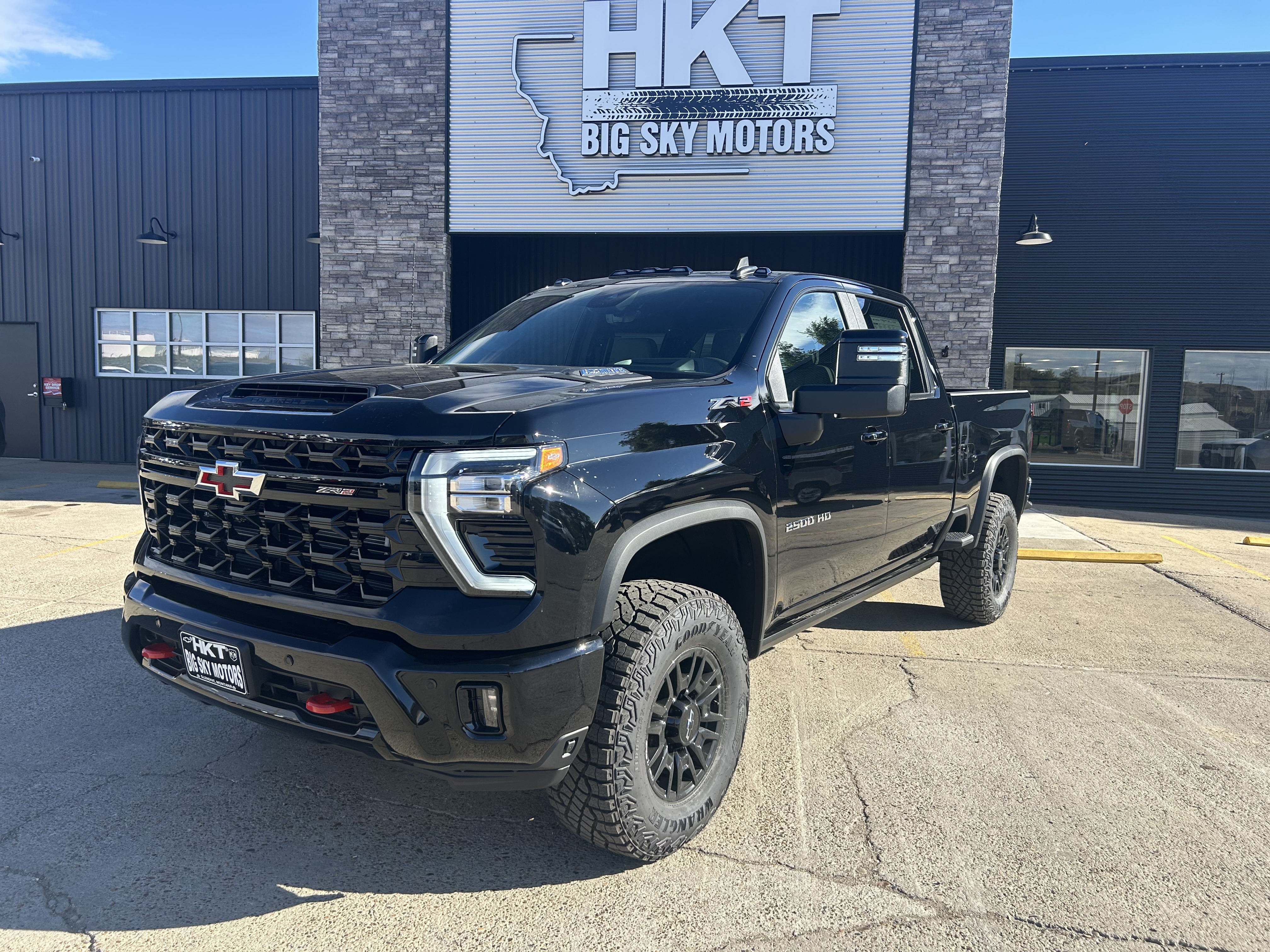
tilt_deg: -6.0
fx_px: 954
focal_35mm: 26
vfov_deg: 53.1
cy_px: 476
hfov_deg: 67.3
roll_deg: -1.7
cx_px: 635
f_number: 1.5
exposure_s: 1/1645
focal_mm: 5.7
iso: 50
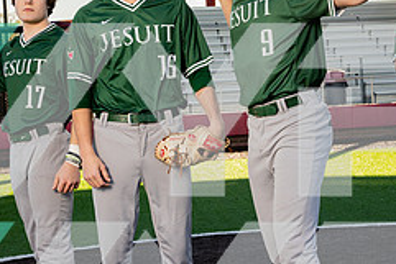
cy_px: 111
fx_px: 847
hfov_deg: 26.1
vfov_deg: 17.7
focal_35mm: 77
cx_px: 266
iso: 125
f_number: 6.3
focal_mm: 32
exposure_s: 1/250
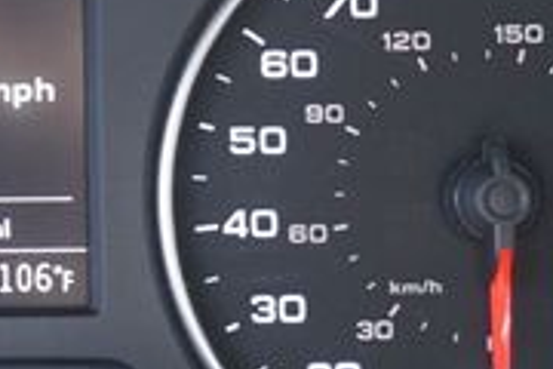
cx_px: -132
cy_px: 68
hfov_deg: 17.4
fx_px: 1717
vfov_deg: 12.2
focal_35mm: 112
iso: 800
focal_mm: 21
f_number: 4
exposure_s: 1/60
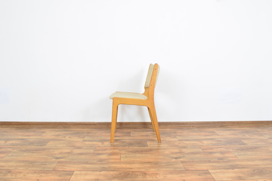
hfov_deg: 61.9
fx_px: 227
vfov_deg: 43.6
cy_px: 90
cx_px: 136
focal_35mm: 30
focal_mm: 20
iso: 100
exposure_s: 5
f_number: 22
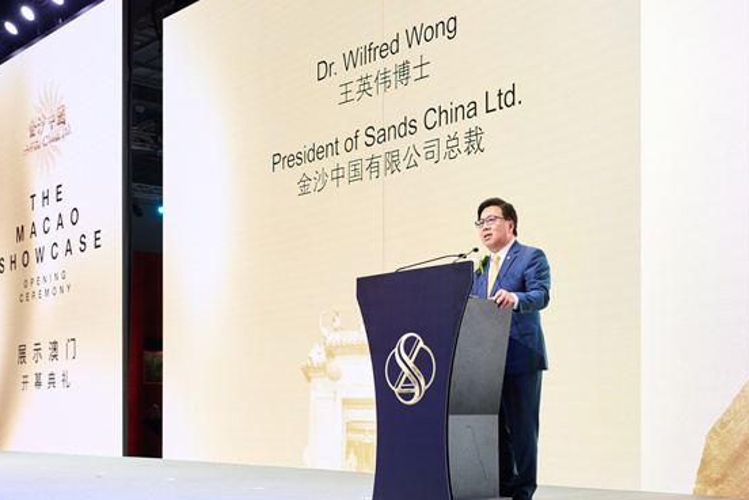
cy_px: 261
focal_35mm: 50
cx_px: 346
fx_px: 1040
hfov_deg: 39.6
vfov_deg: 27.0
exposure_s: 1/125
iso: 1000
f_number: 4
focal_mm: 46
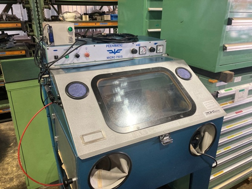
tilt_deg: -20.9
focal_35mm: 28
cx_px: 126
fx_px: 204
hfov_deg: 63.4
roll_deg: -0.8
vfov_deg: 49.7
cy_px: 94
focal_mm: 3.99
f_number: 1.8
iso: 160
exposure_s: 1/60
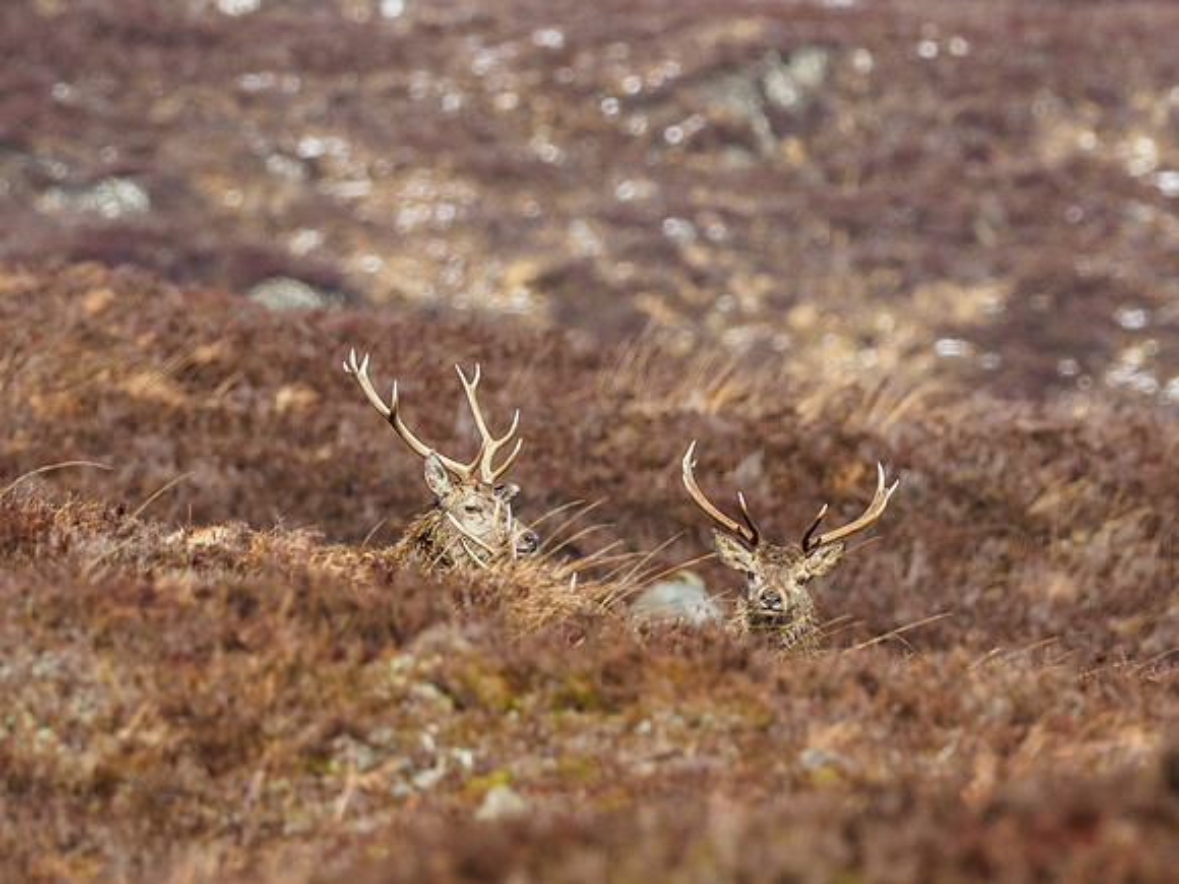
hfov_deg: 1.7
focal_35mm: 1139
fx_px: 38801
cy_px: 236
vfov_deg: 1.3
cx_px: 521
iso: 200
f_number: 4.5
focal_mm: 300
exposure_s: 1/1000
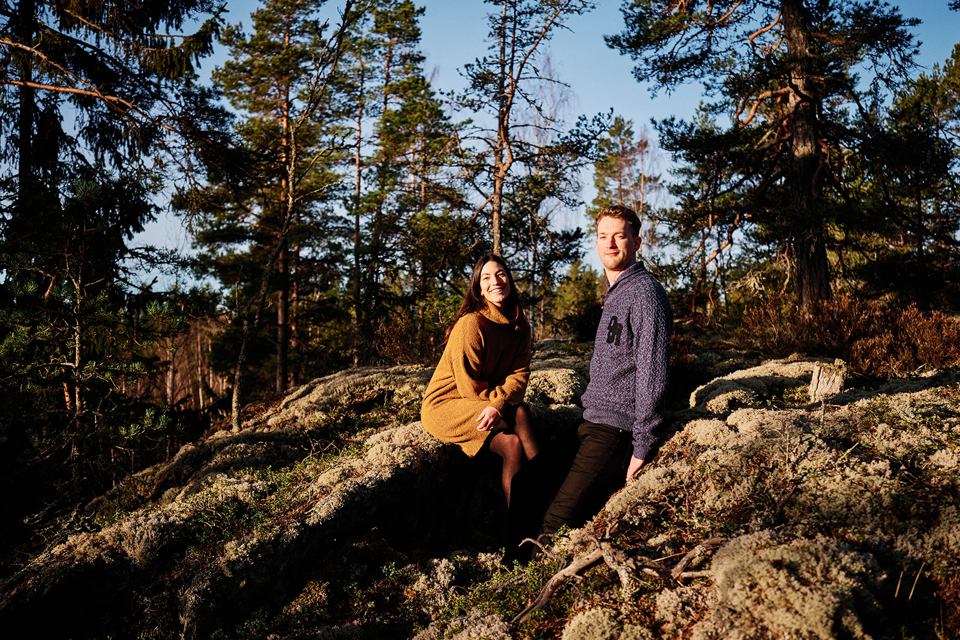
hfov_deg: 54.4
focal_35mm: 35
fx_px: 933
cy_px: 320
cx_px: 480
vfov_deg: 37.9
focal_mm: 23
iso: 125
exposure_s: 1/1700
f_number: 2
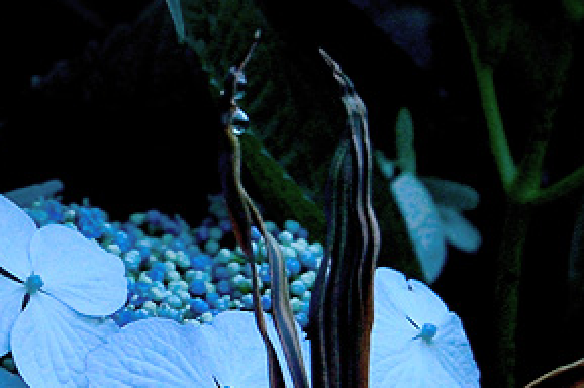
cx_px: 288
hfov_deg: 11.2
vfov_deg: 7.4
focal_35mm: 184
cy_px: 390
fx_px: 2981
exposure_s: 1/25
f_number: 8
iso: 4000
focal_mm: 75
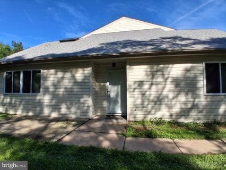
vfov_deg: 74.8
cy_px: 85
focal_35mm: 17
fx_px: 111
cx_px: 113
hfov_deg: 91.0
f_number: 2.2
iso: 50
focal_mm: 1.4
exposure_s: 1/1484
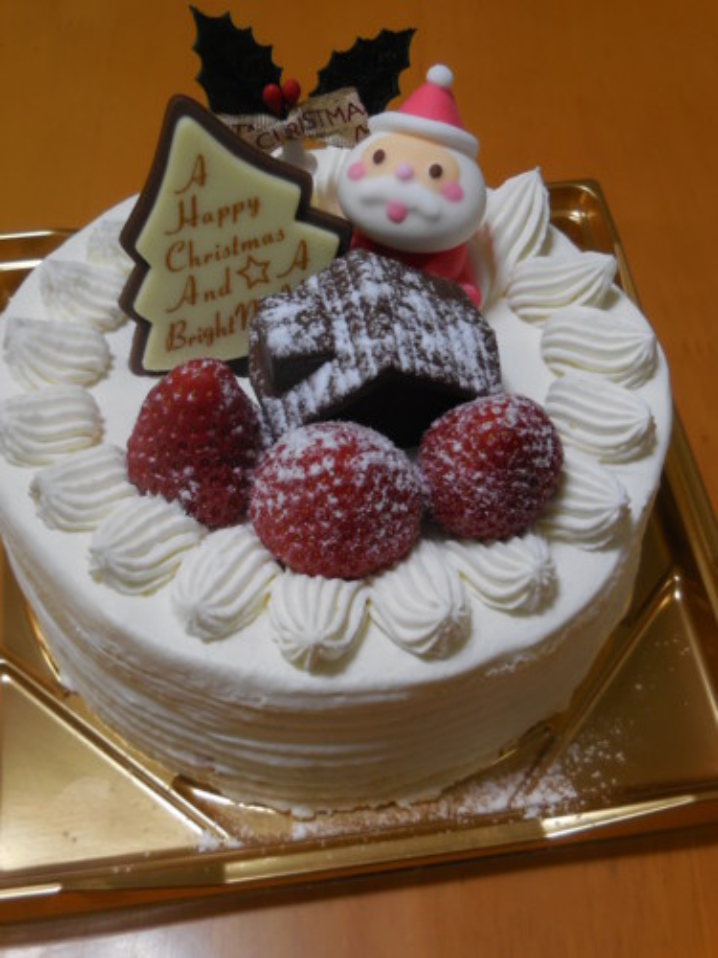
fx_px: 1245
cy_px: 479
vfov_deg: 42.1
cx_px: 359
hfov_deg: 32.2
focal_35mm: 45
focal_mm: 8.1
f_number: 4.2
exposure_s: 1/25
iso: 400
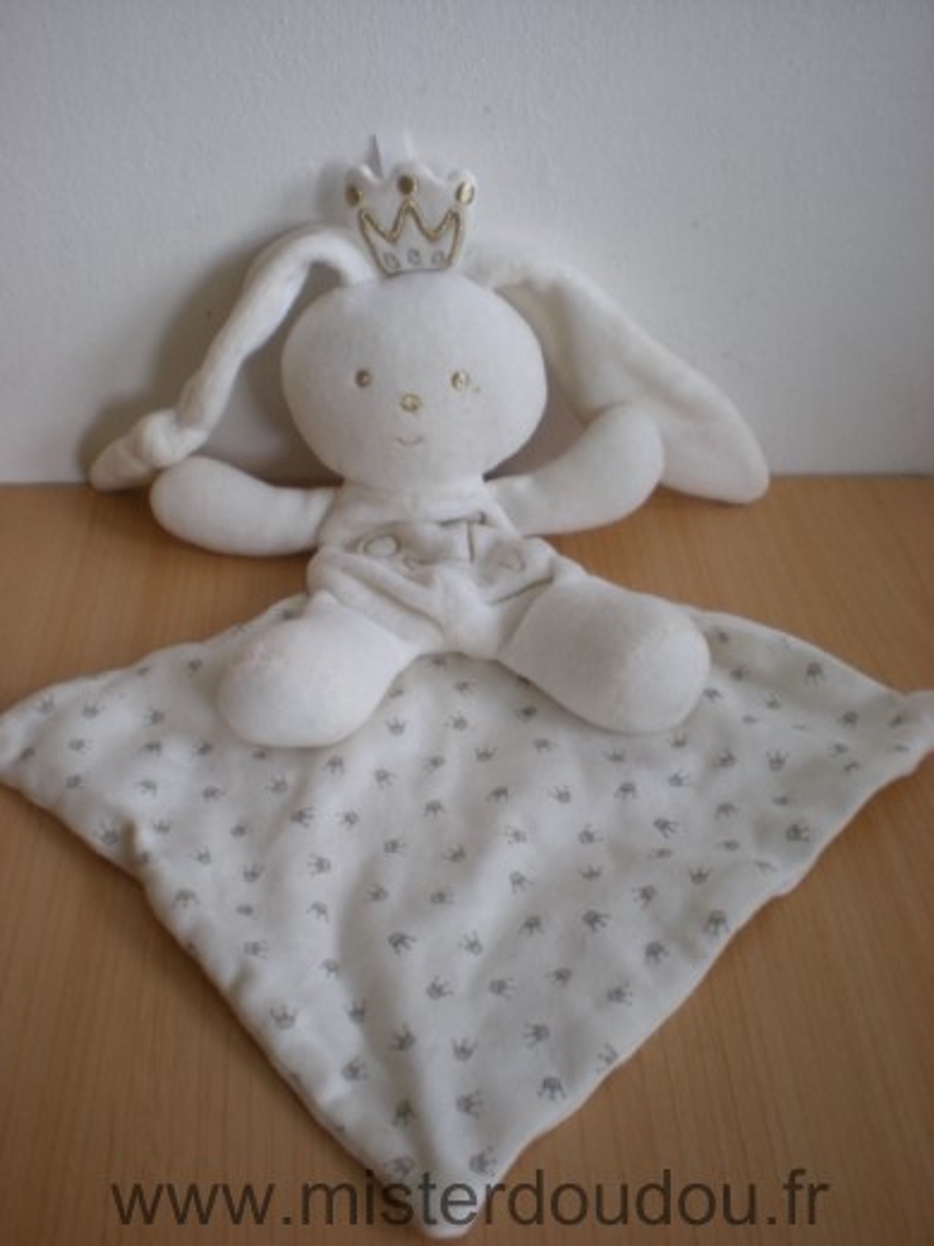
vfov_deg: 49.0
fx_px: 1367
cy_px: 623
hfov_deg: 37.7
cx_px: 467
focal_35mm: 38
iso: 91
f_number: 3.1
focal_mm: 6.3
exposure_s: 1/51.7
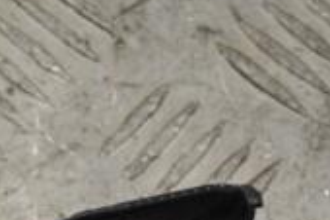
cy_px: 327
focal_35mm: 292
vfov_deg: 4.7
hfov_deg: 7.0
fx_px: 2672
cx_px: -47
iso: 140
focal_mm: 55
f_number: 5.6
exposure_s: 1/30
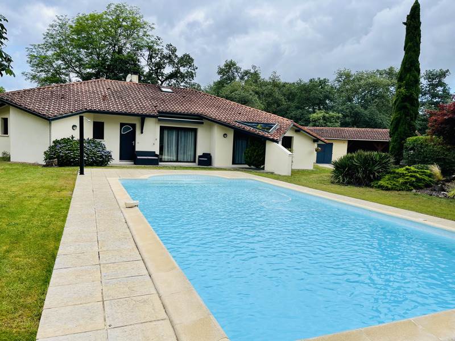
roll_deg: -1.9
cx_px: 228
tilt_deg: -5.1
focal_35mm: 26
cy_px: 170
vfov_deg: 53.1
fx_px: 342
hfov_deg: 67.3
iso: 50
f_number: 1.6
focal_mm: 5.1
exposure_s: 1/2688
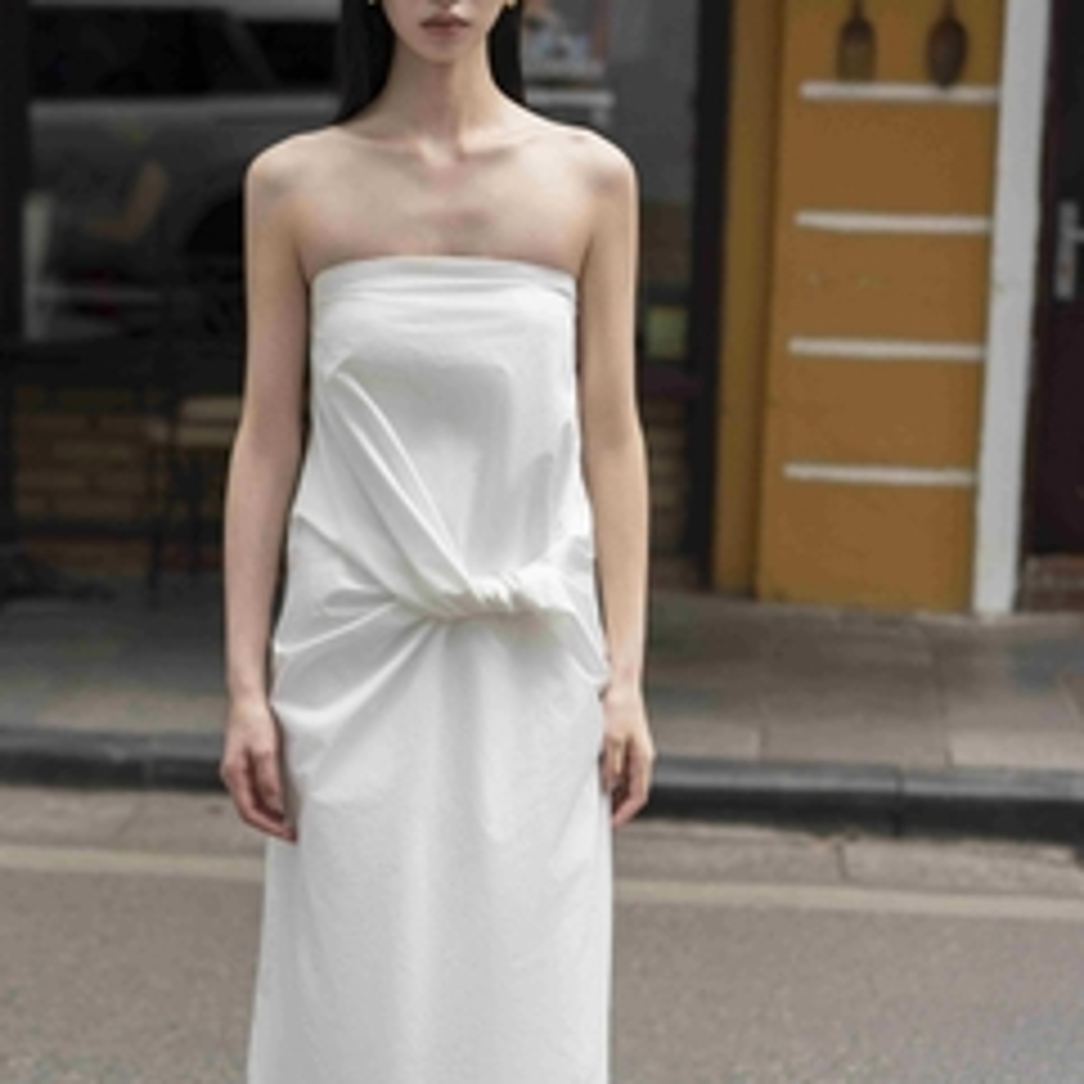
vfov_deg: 18.7
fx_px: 3295
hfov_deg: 18.6
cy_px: 648
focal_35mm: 93
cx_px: 387
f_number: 2.5
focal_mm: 55
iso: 250
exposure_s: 1/1250
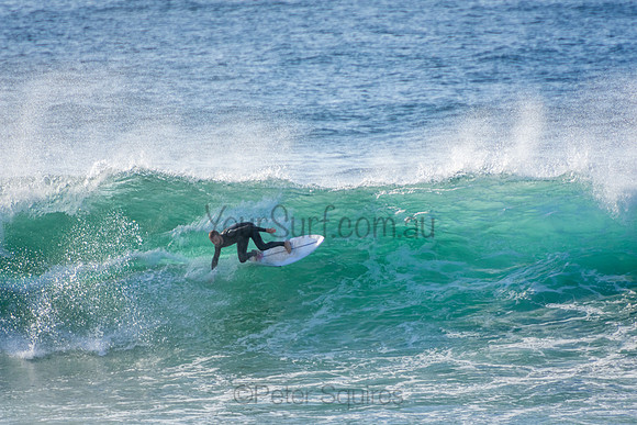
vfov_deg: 2.3
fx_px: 10619
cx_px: 318
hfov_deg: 3.4
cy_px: 212
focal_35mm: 600
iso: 280
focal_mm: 400
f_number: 5.6
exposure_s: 1/2000
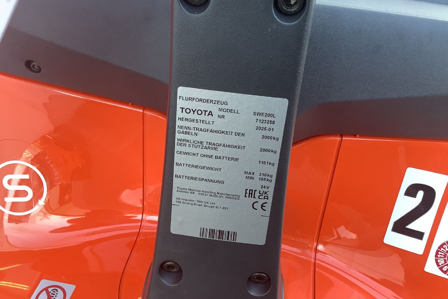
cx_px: 222
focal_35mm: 33
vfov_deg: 40.0
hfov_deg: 57.2
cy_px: 155
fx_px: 411
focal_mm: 3.3
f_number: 2.4
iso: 80
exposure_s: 1/50
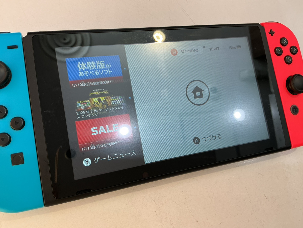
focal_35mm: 29
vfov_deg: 48.2
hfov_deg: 61.7
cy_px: 114
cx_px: 152
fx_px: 254
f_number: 1.8
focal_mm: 3
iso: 50
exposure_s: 1/120
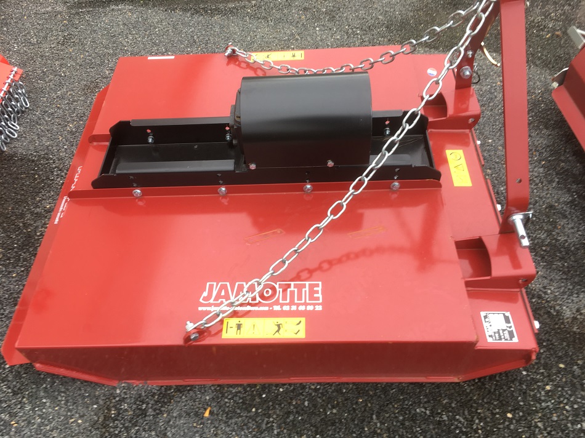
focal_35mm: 29
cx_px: 292
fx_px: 490
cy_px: 219
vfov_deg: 48.2
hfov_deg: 61.7
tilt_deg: -54.0
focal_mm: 4.15
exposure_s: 1/50
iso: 32
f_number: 2.2
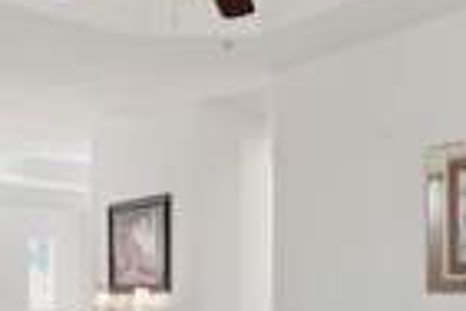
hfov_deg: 33.6
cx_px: 367
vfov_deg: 22.3
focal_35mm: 58
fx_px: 751
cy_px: 323
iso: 200
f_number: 9
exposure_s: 1/15
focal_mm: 17
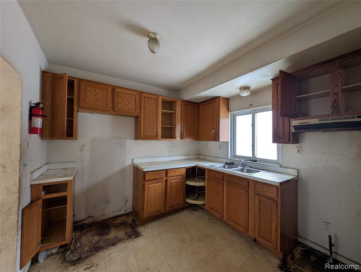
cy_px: 136
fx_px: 125
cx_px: 180
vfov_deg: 94.6
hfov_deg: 110.5
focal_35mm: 12
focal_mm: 2.23
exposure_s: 1/40.2
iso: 54
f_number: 1.95
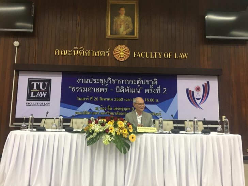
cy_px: 93
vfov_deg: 48.2
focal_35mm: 29
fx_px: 208
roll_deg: -1.5
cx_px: 124
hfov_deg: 61.7
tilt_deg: +8.1
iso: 125
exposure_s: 1/17
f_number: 2.2
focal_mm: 4.15
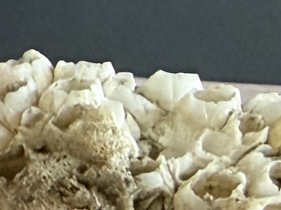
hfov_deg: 8.9
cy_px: -188
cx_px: -499
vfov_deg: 7.6
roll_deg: -0.6
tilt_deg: -9.1
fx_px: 1534
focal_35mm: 189
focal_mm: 2.22
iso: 250
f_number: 2.2
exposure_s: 1/60
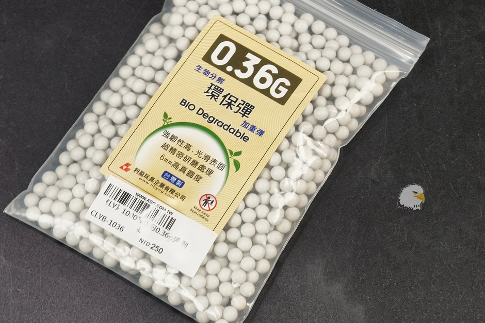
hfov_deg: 18.1
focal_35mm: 113
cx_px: 218
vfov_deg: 12.1
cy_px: 136
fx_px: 1522
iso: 720
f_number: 2.67
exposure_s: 1/30
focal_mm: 22.48
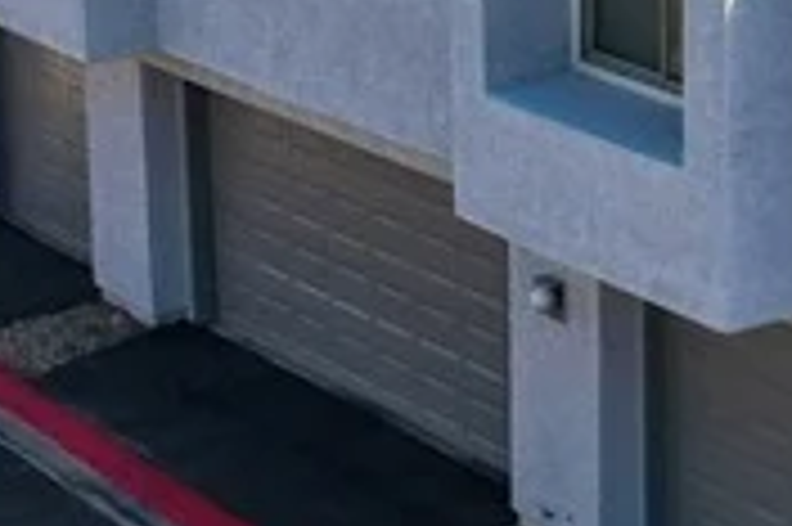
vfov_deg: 10.6
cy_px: -40
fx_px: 2813
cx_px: 814
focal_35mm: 128
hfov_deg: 15.7
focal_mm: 8.4
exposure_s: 1/1600
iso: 130
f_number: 2.8
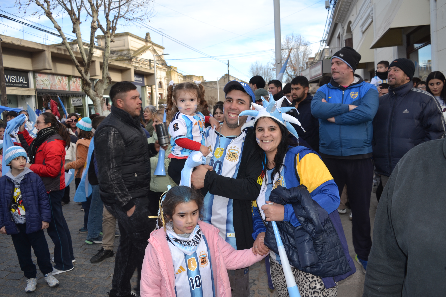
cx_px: 223
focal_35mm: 27
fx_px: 334
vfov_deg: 47.9
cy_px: 148
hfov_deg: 67.4
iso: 100
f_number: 4.5
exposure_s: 1/200
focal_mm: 18
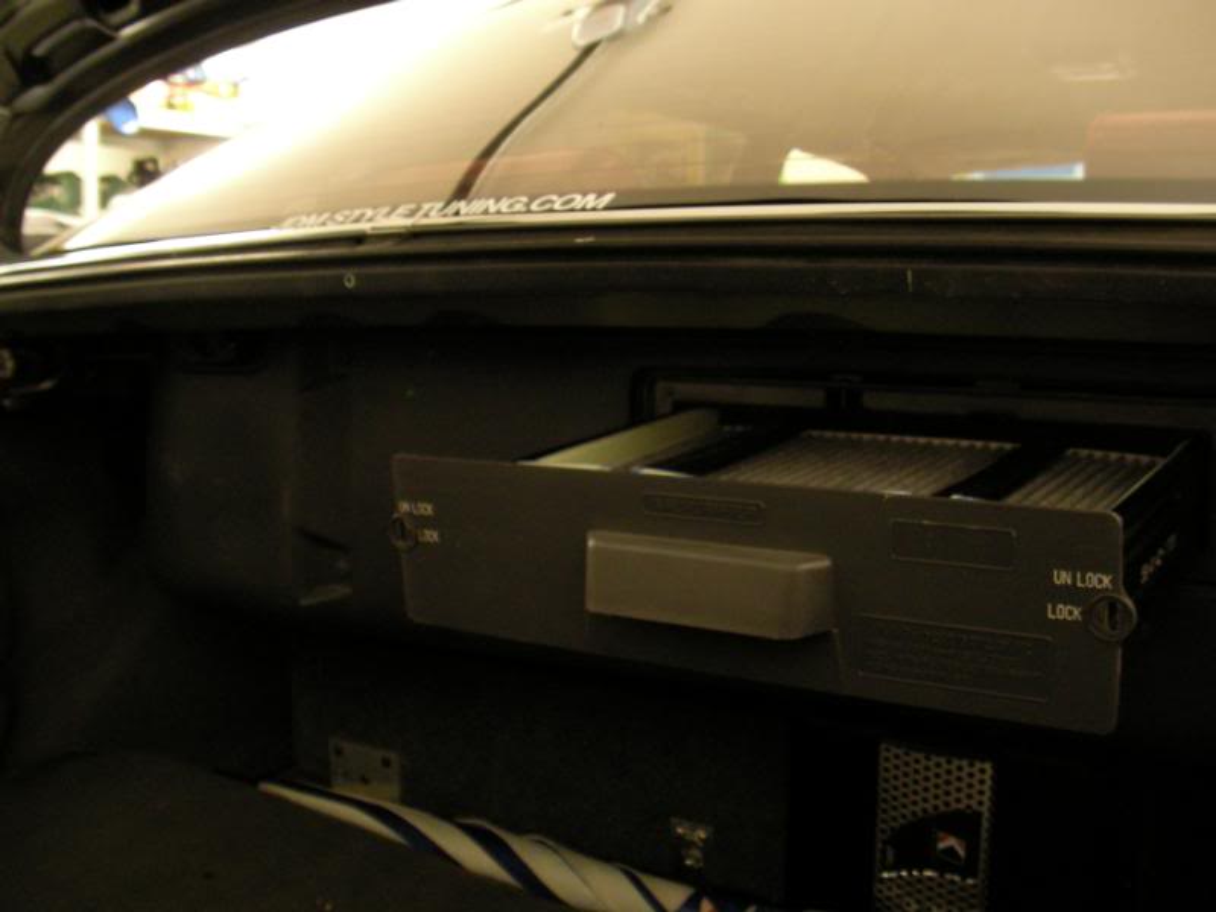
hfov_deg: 45.8
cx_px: 608
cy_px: 456
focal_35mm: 41
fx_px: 1440
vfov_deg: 35.1
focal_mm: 6.3
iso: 200
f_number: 3.5
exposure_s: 1/2
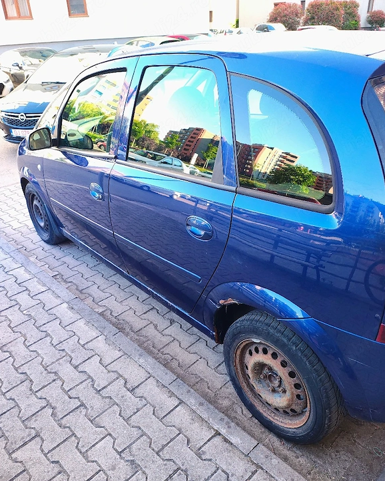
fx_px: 385
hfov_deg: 53.2
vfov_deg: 64.1
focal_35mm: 27
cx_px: 193
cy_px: 250
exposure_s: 1/120
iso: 153
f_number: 1.4
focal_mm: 5.89
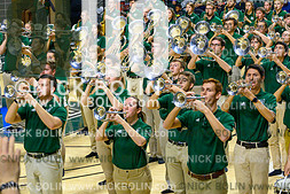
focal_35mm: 110
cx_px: 87
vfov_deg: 12.4
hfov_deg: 18.5
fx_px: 887
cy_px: 53
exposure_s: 1/500
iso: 3200
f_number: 4.5
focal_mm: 48
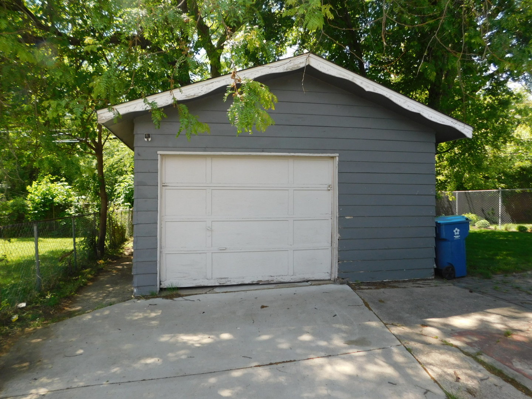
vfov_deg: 58.9
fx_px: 353
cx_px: 266
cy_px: 200
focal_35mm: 23
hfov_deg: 73.9
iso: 125
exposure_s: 1/400
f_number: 3
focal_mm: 4
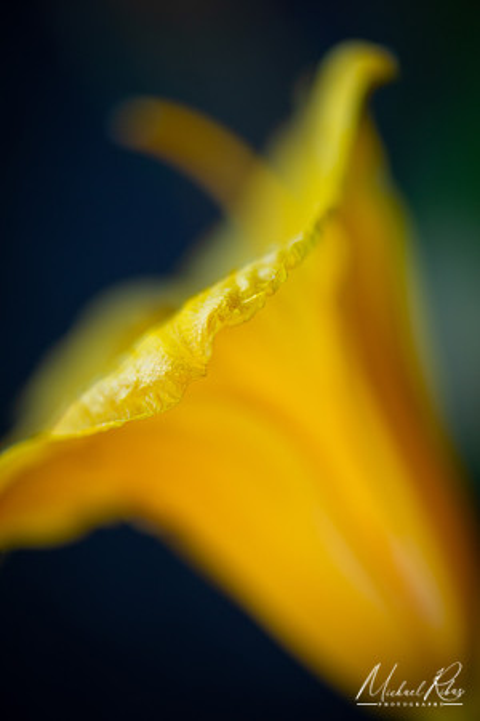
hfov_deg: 13.0
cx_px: 240
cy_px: 360
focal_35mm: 105
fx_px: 2100
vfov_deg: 19.5
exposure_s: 1/350
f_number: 4
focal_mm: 105
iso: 200
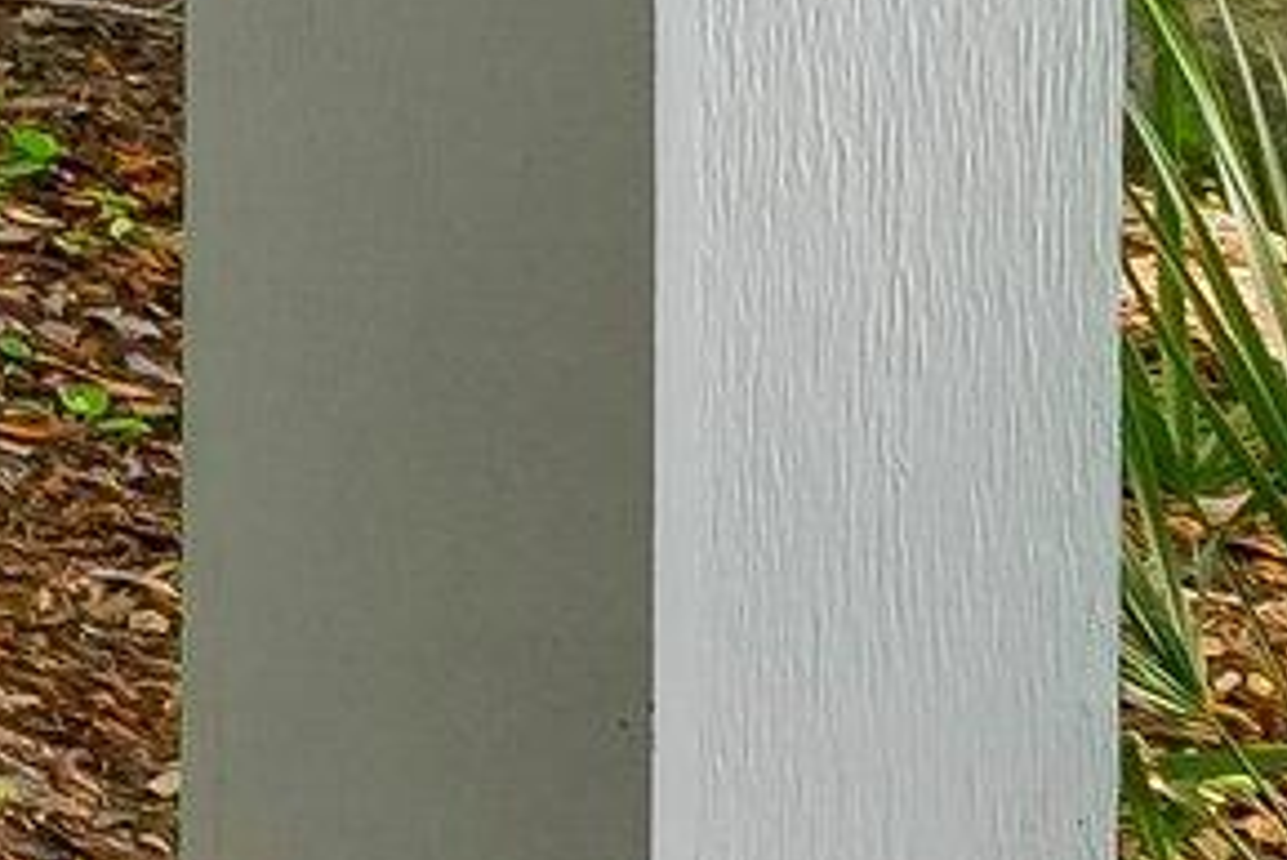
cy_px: -873
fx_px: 3040
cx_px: -2476
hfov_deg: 11.9
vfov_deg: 13.7
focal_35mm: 85
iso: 400
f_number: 8
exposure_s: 1/125
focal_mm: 12
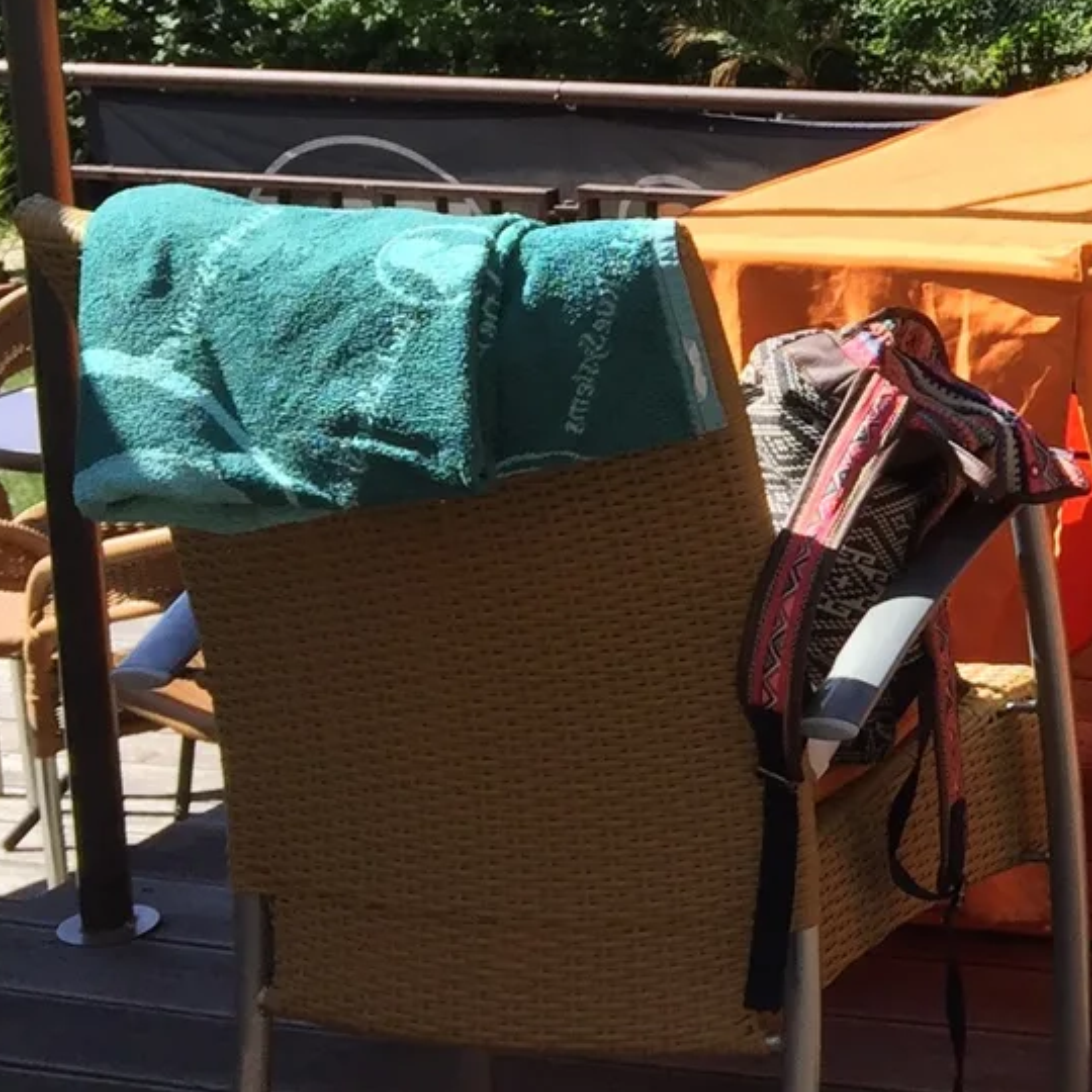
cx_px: 1871
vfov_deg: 18.1
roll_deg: -2.6
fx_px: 3391
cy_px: 152
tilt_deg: -11.0
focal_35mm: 95
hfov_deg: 16.0
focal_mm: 4.15
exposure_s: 1/746
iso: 32
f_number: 2.2
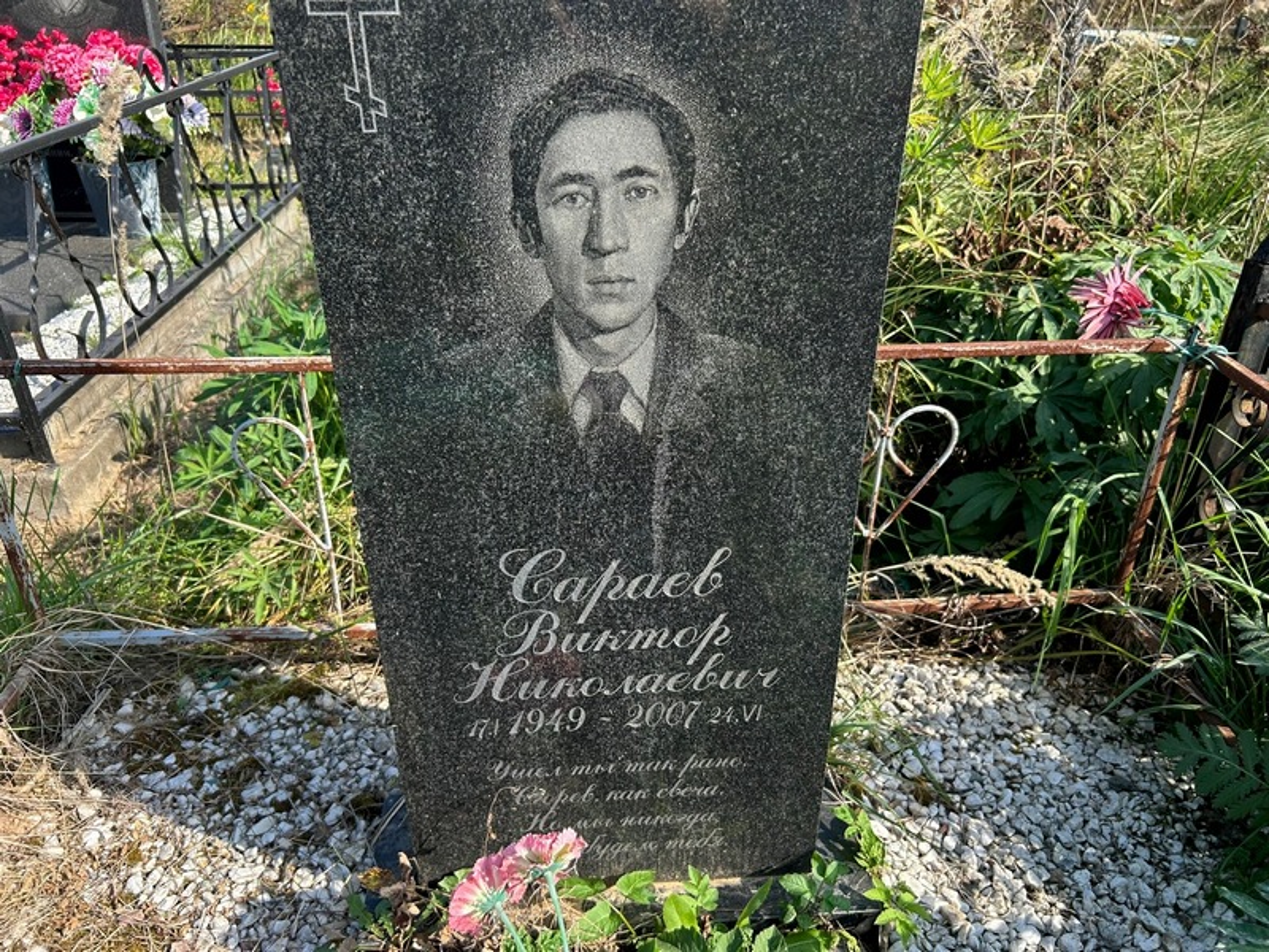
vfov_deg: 53.1
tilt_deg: -29.2
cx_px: 634
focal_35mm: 26
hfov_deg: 67.3
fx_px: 953
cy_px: 476
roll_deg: -0.1
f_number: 1.5
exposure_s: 1/940
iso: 50
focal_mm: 5.7
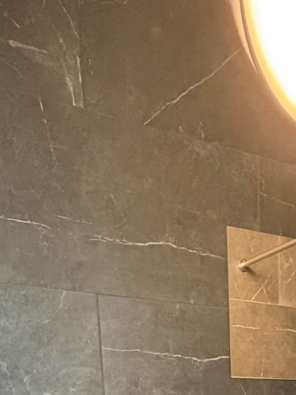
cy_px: 562
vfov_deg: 28.5
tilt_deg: -11.2
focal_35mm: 49
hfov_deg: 29.3
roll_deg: +1.8
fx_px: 558
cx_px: 216
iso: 1000
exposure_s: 1/60
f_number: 2.2
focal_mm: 2.22
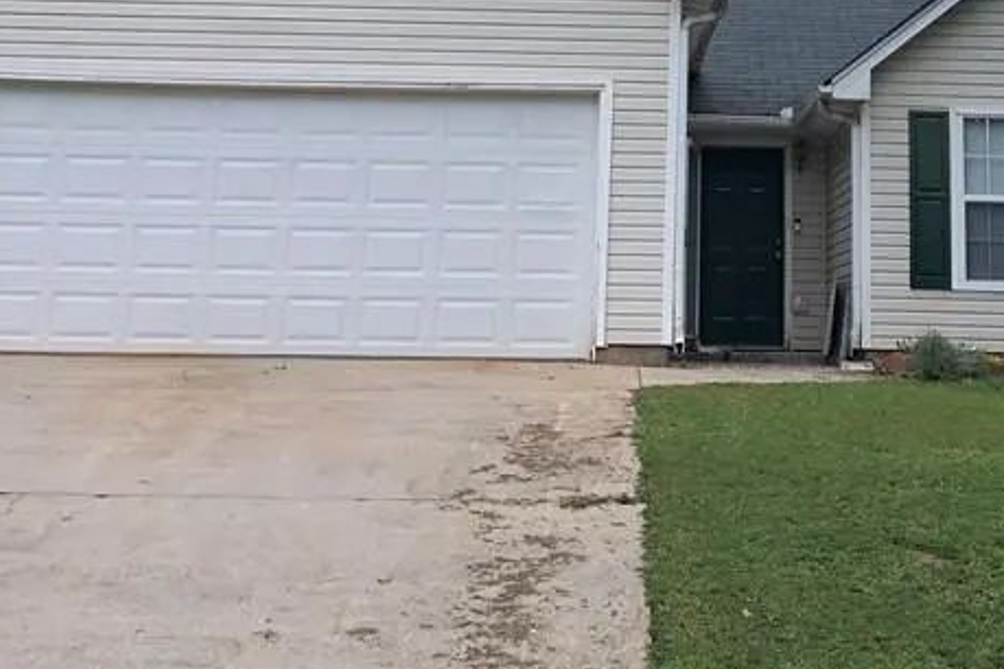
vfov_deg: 20.1
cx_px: 731
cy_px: -33
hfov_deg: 30.5
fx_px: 1813
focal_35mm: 65
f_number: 1.8
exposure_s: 1/787
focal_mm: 3.99
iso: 20
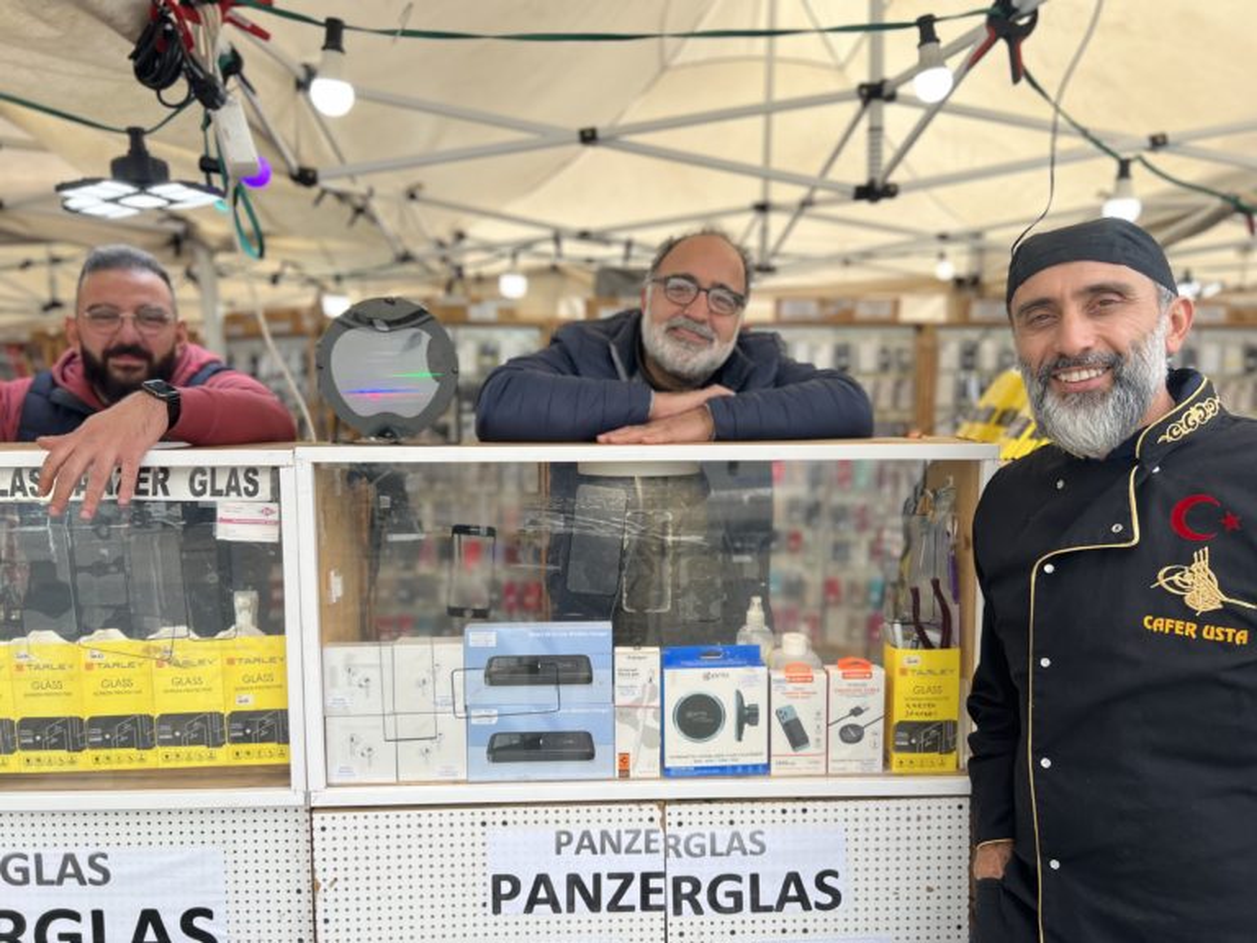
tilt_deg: -5.9
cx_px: 628
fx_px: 944
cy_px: 472
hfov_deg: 67.3
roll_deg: +0.1
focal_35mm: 26
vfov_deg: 53.1
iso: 50
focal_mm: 5.7
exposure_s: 1/808
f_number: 1.5
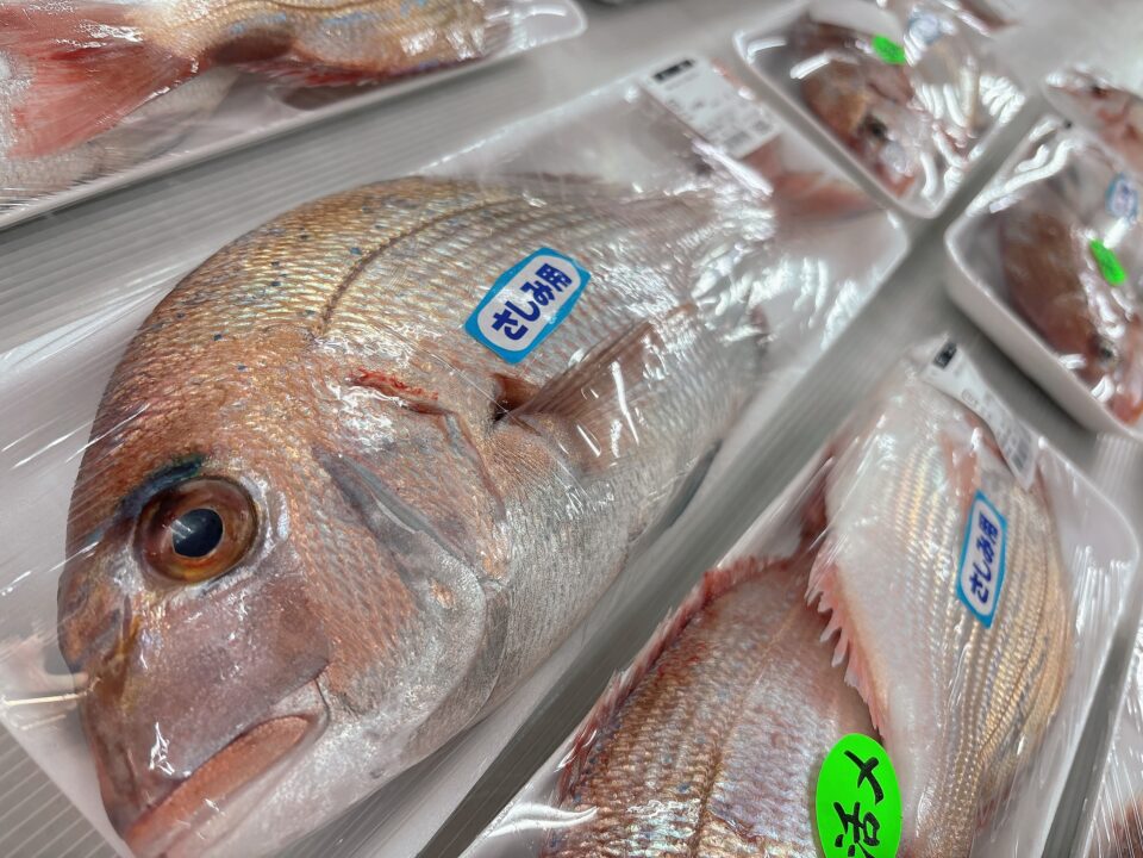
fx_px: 859
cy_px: 429
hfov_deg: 67.3
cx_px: 572
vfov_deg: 53.1
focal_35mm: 26
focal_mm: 5.96
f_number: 1.6
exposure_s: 1/120
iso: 80
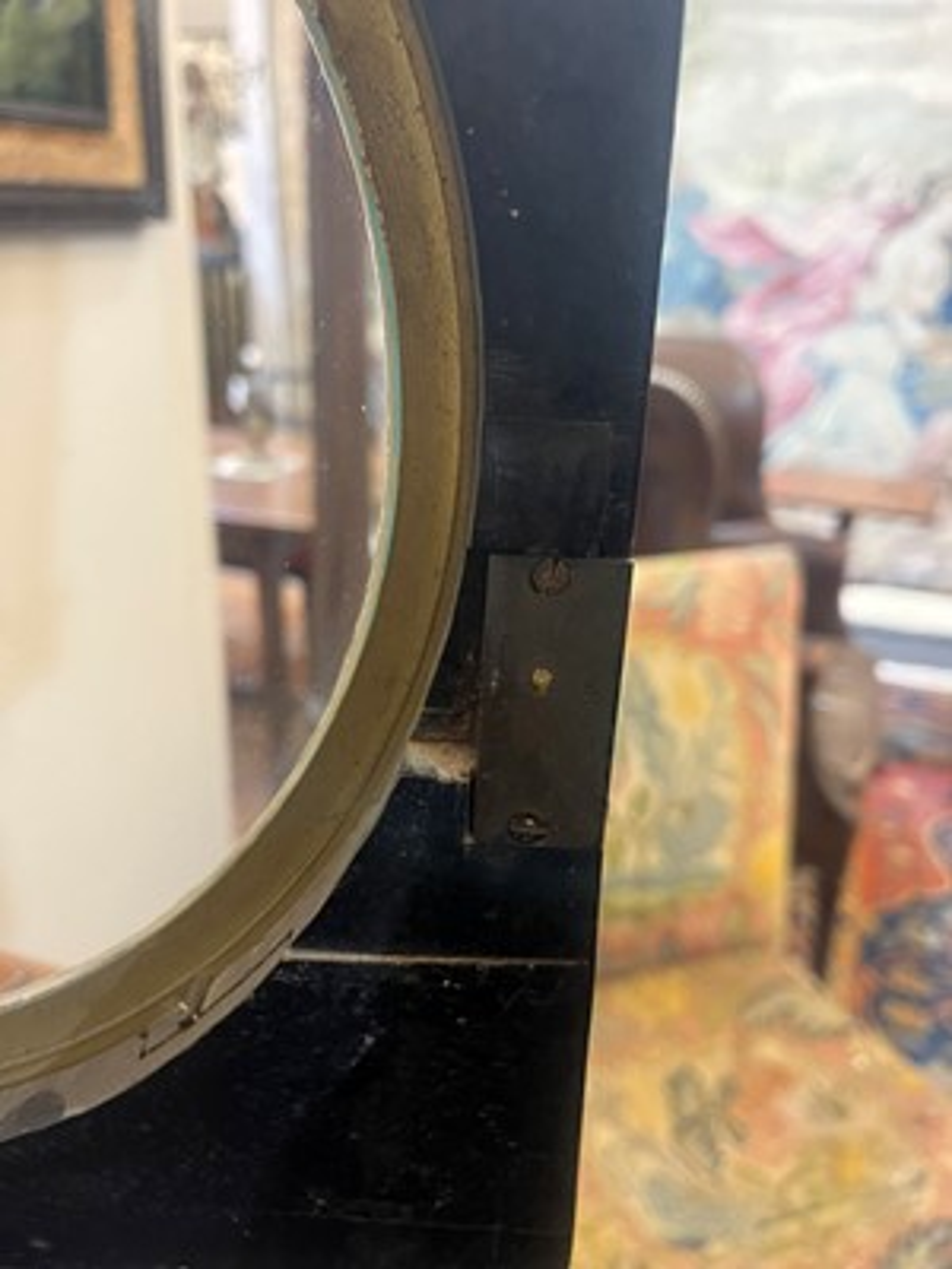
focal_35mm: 26
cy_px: 634
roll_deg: -2.4
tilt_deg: -21.1
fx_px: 953
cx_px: 476
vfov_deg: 67.3
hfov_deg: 53.1
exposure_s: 1/33
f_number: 1.6
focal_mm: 5.1
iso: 500
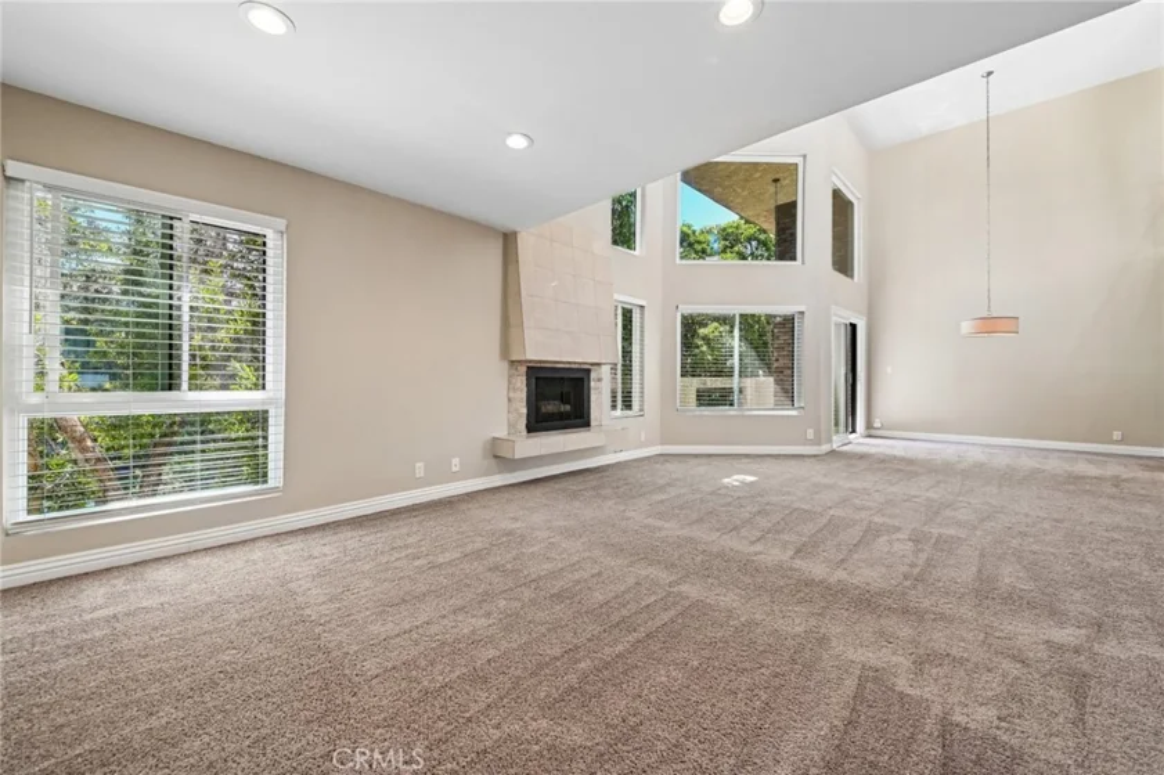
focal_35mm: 14
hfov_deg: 104.3
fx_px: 452
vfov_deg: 81.2
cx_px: 582
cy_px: 388
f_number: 8
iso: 250
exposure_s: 1/10
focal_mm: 14
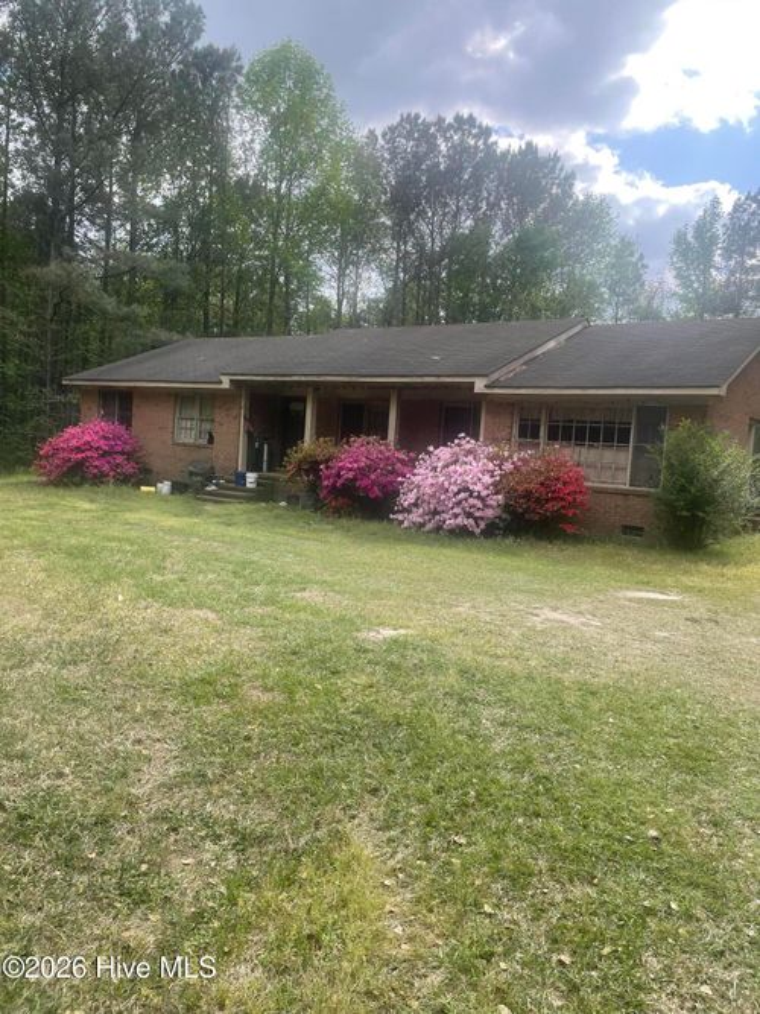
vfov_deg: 67.3
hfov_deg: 53.0
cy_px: 507
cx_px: 380
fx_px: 761
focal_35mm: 26
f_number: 1.6
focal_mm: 4.2
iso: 32
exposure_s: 1/1125
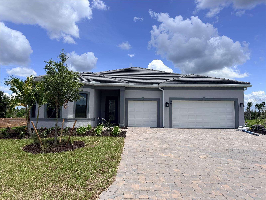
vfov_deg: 56.8
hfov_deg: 71.6
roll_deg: -0.4
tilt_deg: +4.2
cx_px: 133
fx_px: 184
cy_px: 100
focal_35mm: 24
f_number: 1.78
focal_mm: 6.76
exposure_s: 1/5714
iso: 80
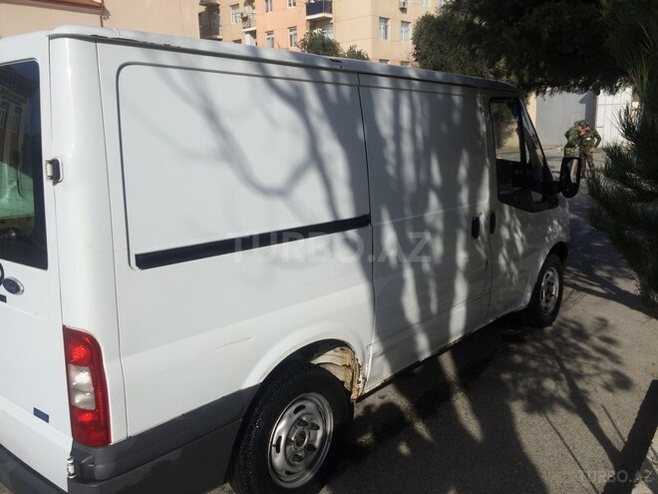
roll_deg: -0.3
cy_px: 247
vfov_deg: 48.2
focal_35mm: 29
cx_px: 329
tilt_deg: -12.9
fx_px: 551
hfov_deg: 61.7
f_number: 2.2
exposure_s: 1/3425
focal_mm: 4.15
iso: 32
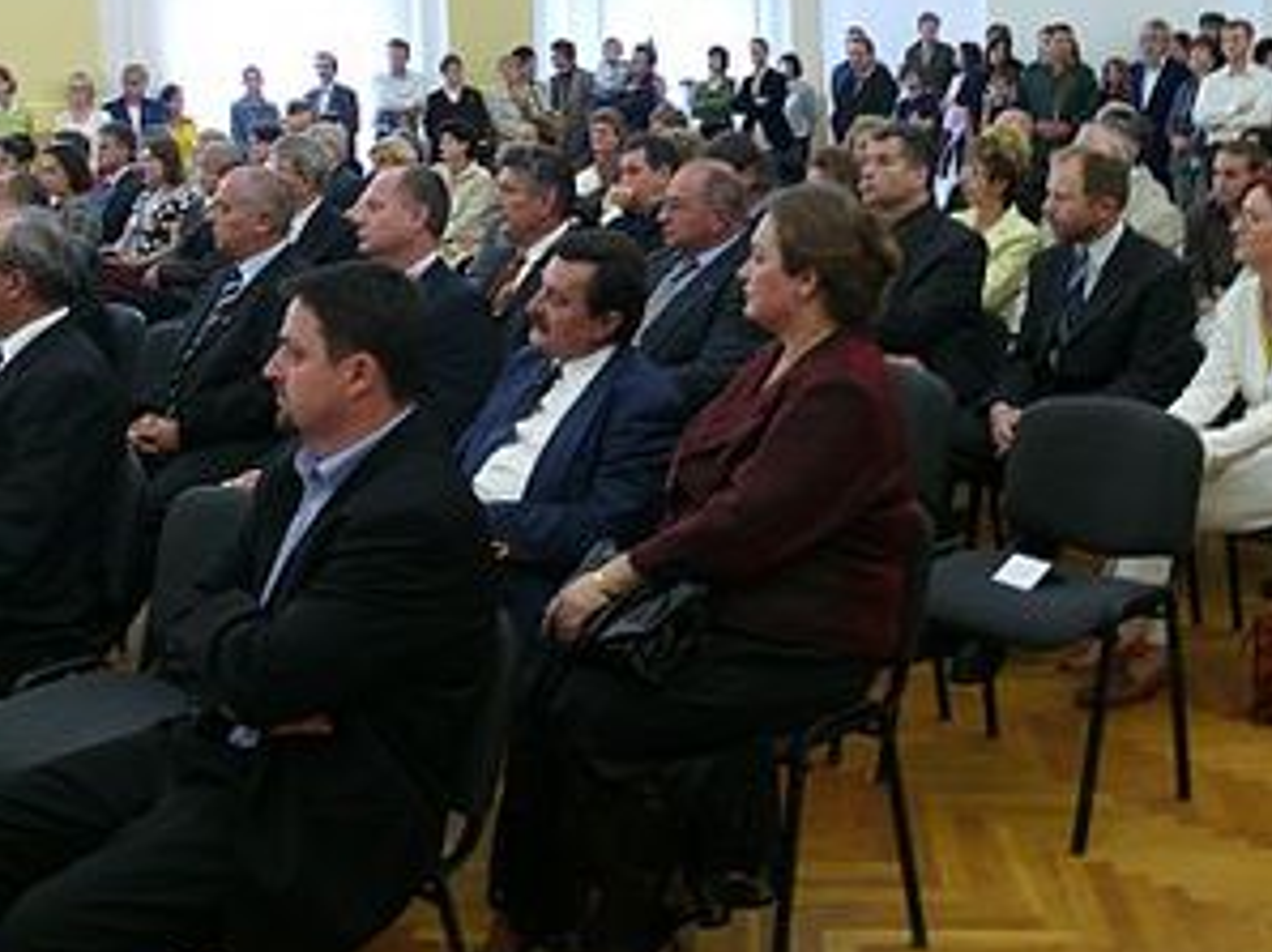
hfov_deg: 40.4
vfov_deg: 30.7
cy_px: 342
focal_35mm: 47
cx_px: 576
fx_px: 1726
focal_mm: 7.4
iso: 200
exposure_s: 1/8
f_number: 2.8
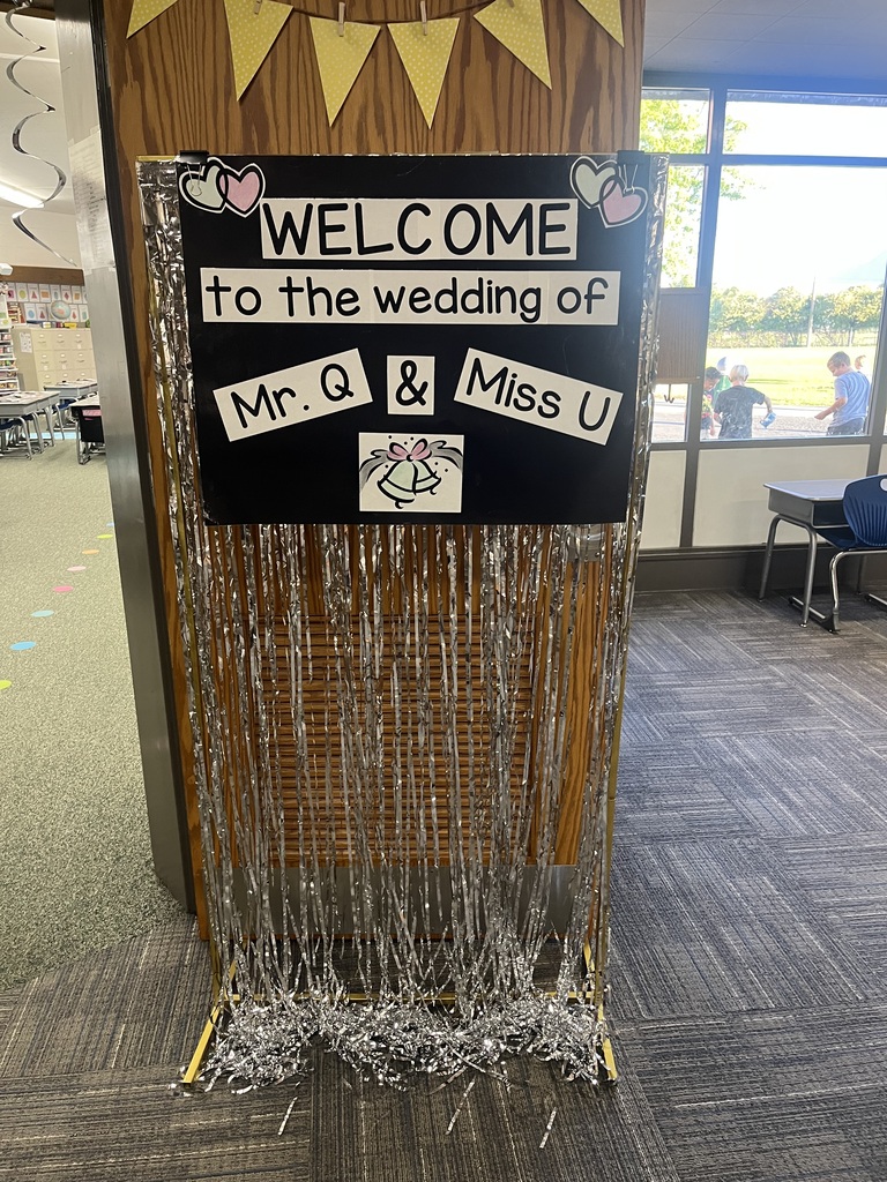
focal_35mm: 26
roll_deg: +1.3
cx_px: 444
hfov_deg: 53.1
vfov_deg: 67.3
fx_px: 888
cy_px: 591
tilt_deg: -18.0
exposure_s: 1/56
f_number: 1.6
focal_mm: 5.1
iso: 250
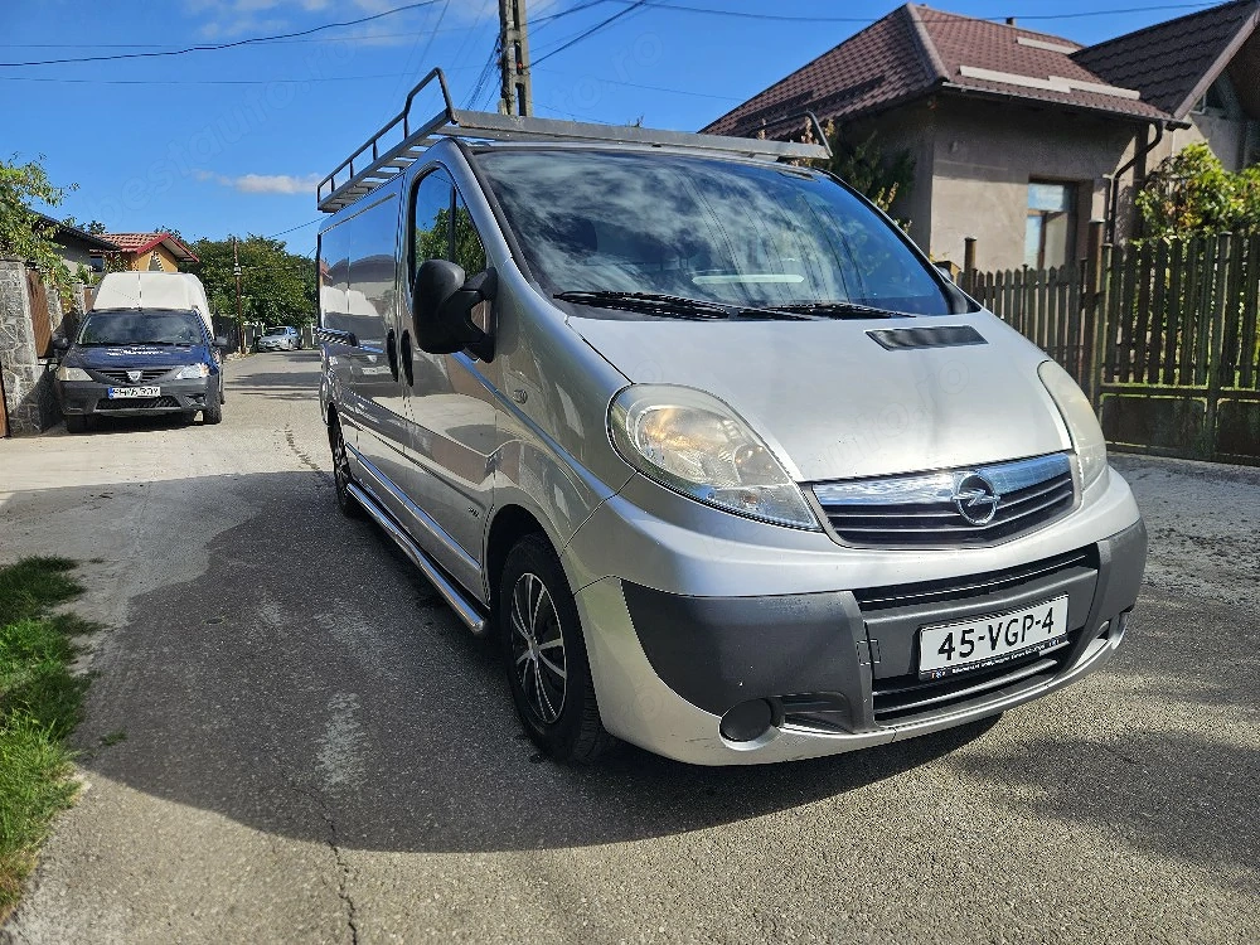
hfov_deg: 73.9
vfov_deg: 58.9
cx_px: 630
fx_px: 837
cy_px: 472
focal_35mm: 23
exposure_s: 1/2500
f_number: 1.8
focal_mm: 5.4
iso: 25
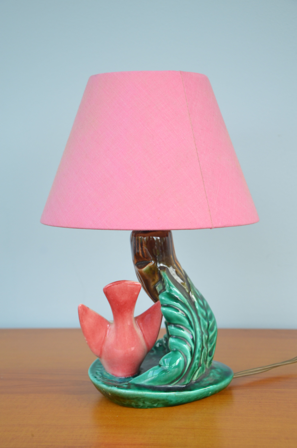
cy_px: 224
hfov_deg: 20.1
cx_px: 148
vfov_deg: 29.9
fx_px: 839
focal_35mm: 68
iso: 400
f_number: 6.3
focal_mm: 45
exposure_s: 1/60
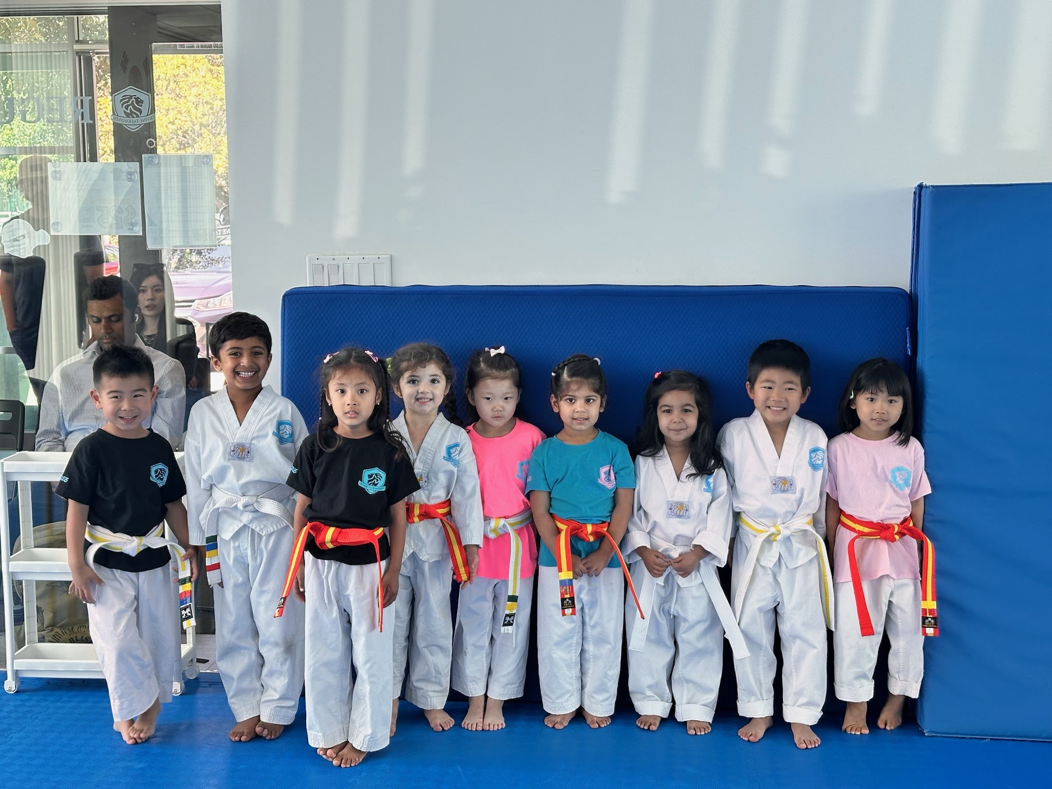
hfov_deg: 39.7
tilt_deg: -6.1
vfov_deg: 30.3
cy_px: 394
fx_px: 1459
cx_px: 526
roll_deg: +0.6
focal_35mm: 48
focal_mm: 6.86
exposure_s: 1/121
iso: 80
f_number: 1.78
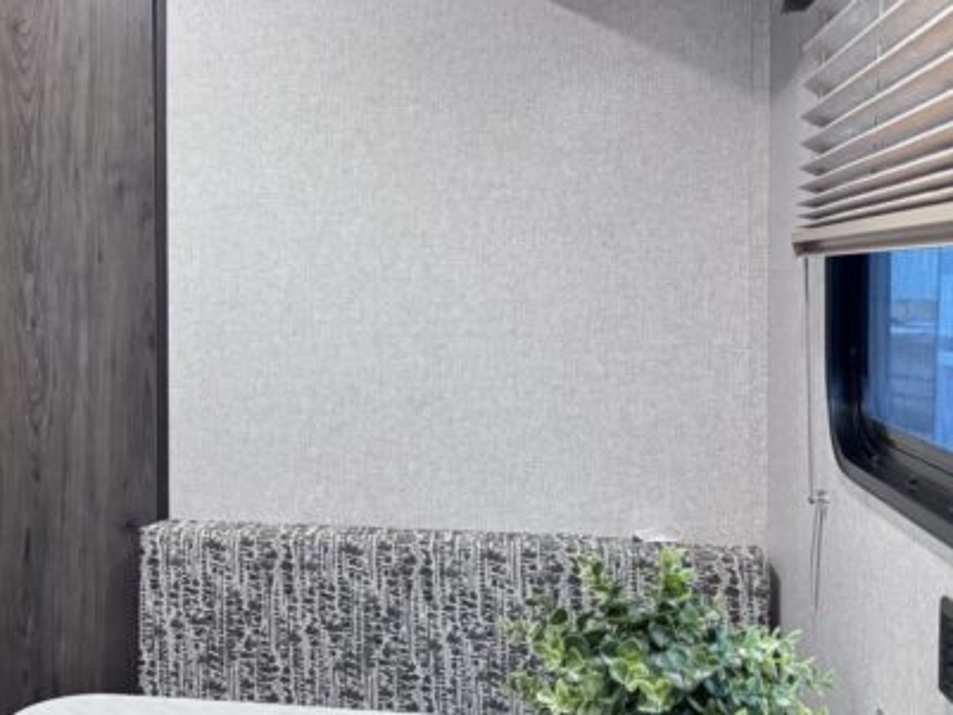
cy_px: 302
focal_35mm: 46
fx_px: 1267
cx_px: 259
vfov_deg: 31.5
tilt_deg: -0.5
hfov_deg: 40.3
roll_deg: -0.2
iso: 500
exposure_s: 1/60
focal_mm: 6.76
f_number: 1.78
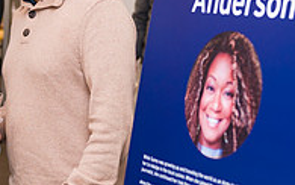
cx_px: 39
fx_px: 1021
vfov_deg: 10.3
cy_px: 89
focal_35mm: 127
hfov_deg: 16.3
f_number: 3.2
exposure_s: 1/200
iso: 400
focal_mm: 42
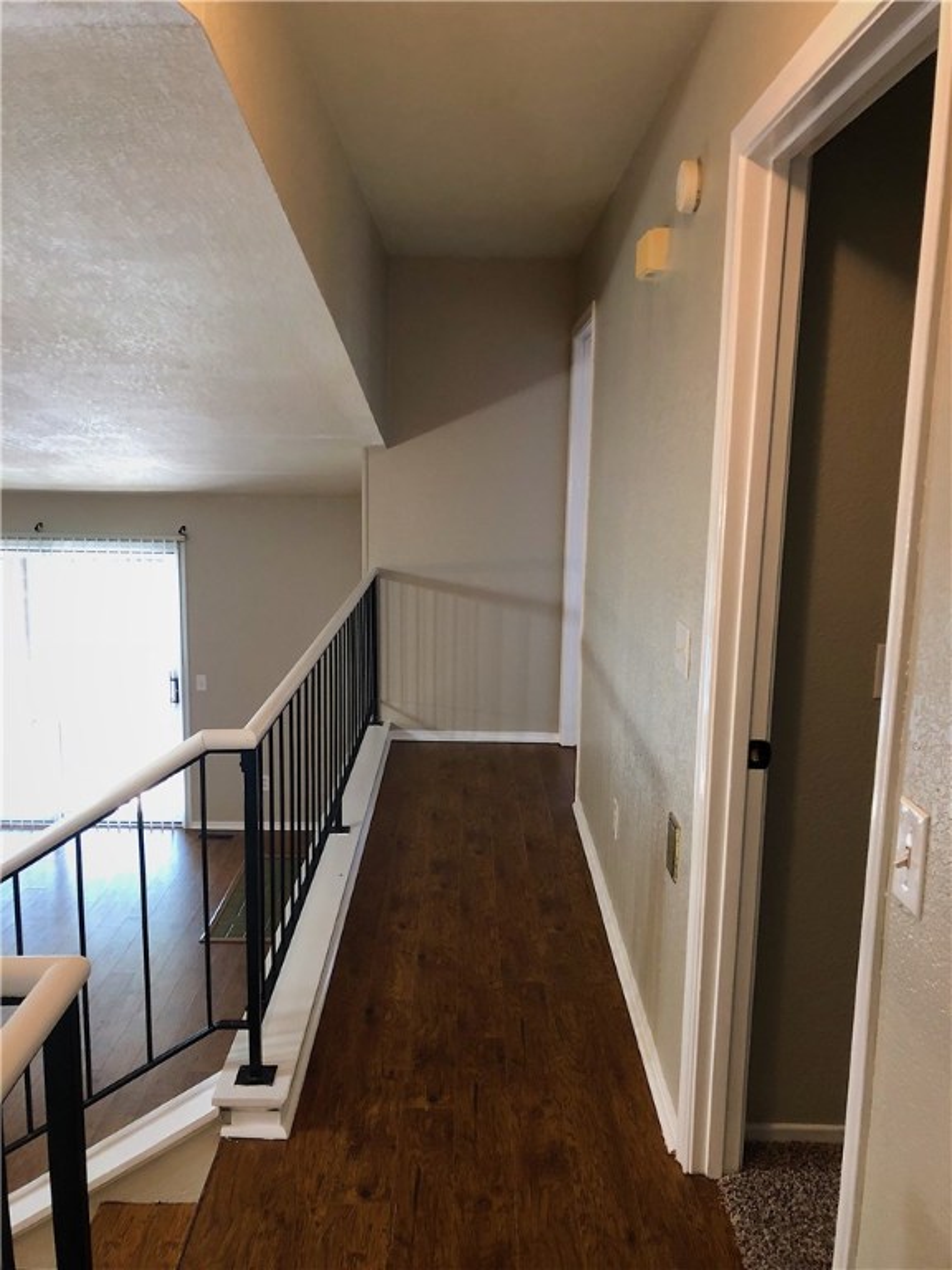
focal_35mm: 28
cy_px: 635
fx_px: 1027
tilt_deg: -9.0
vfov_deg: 63.4
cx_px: 476
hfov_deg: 49.7
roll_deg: -1.3
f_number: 1.8
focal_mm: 3.99
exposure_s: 1/15
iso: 64
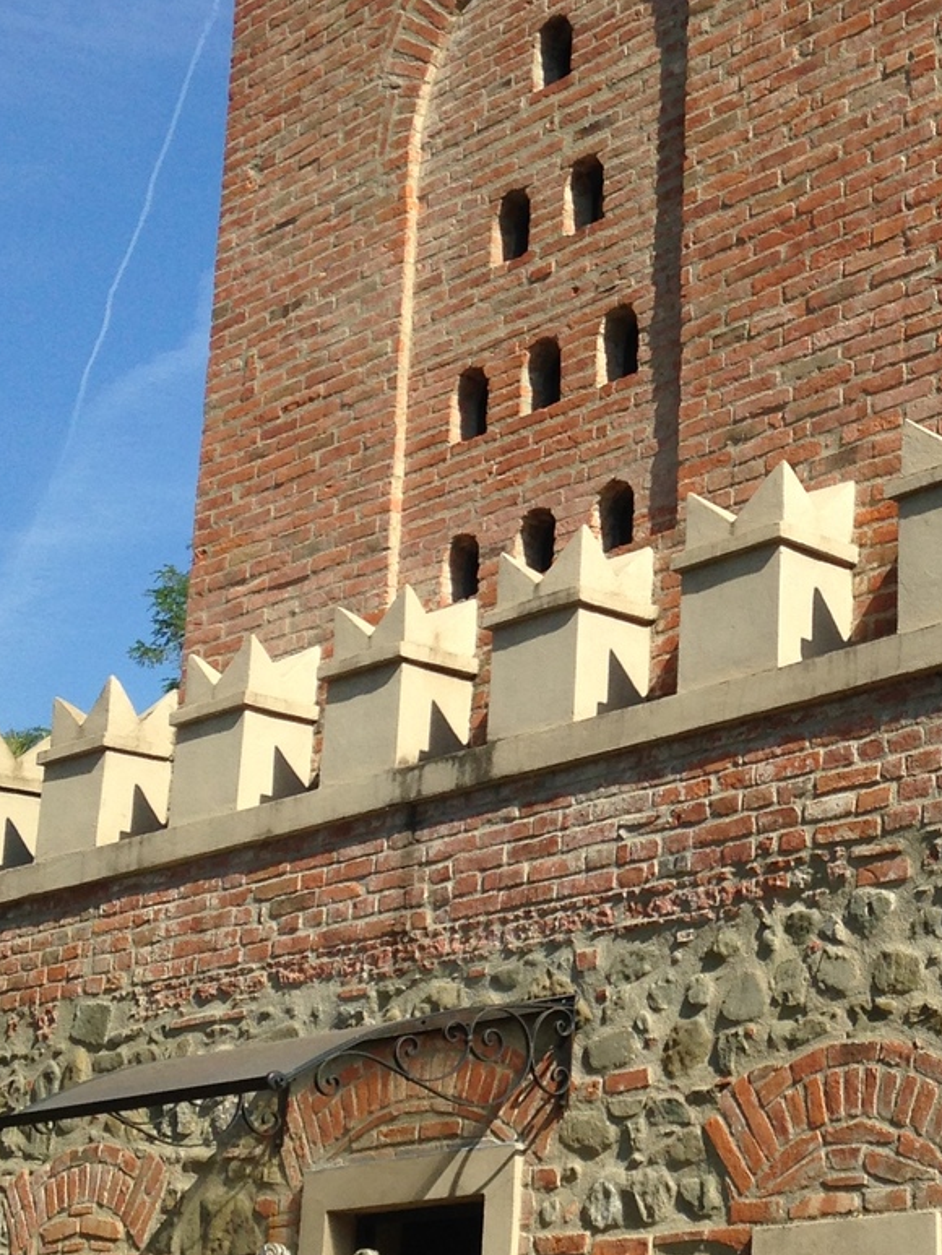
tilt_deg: +15.6
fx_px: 2974
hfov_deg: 17.7
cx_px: 832
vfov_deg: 23.8
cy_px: 604
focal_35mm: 82
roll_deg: -0.2
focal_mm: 4.12
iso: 50
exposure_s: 1/1642
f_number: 2.4
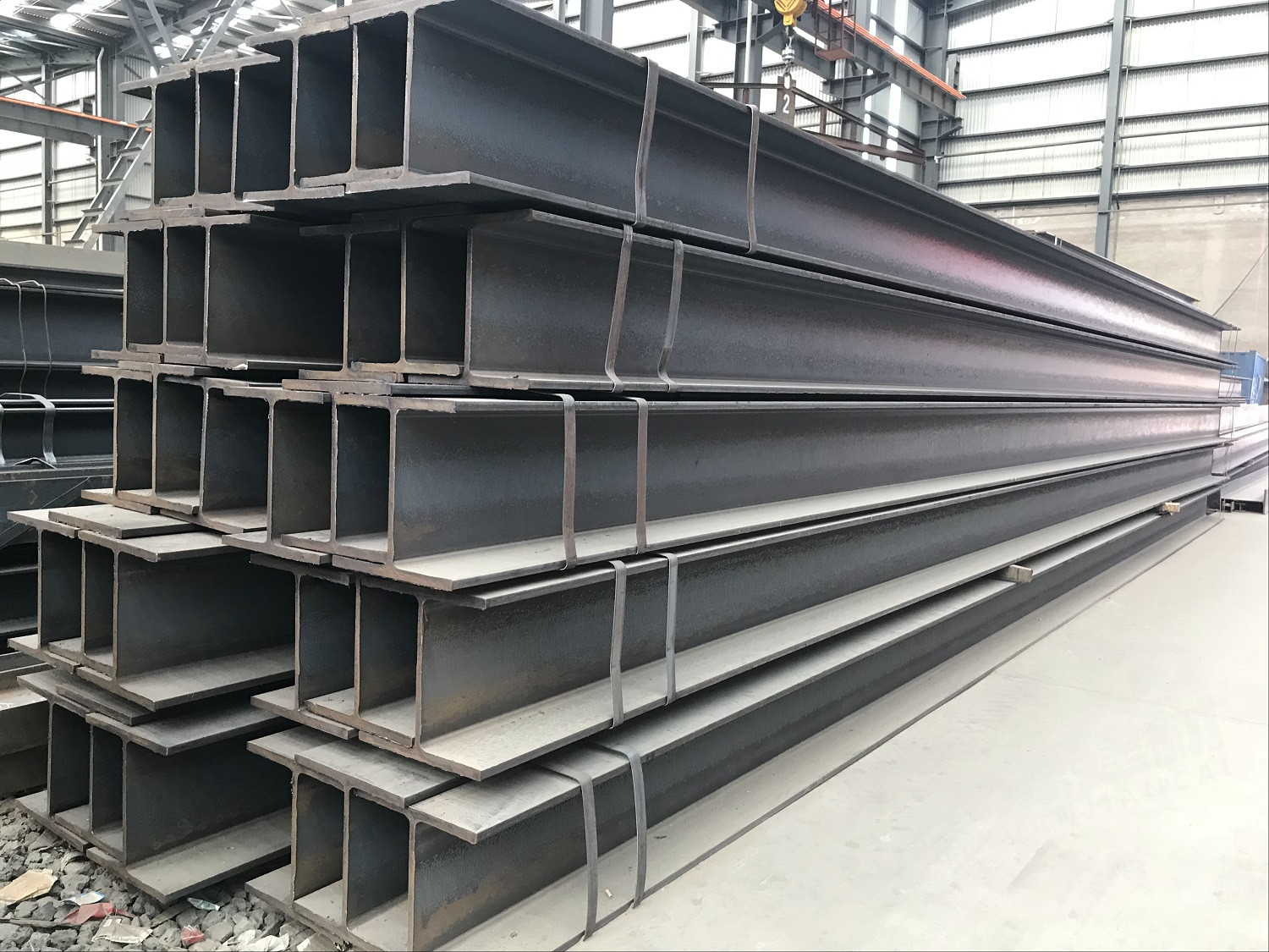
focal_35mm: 28
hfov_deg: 63.4
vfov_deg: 49.7
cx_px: 634
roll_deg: -1.2
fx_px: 1026
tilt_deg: -5.4
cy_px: 476
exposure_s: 1/33
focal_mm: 3.99
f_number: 1.8
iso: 40
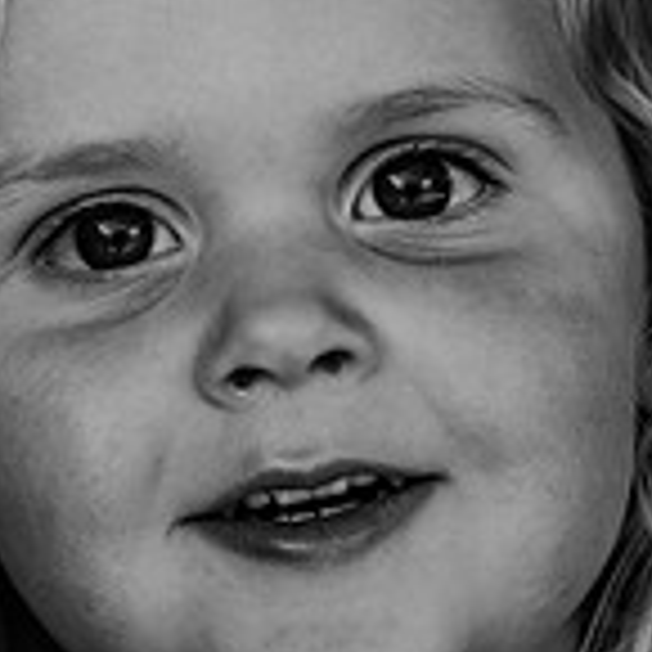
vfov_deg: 10.3
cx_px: 315
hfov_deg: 10.3
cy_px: 254
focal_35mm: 170
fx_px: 3623
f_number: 2.8
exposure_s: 1/800
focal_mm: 50
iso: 200
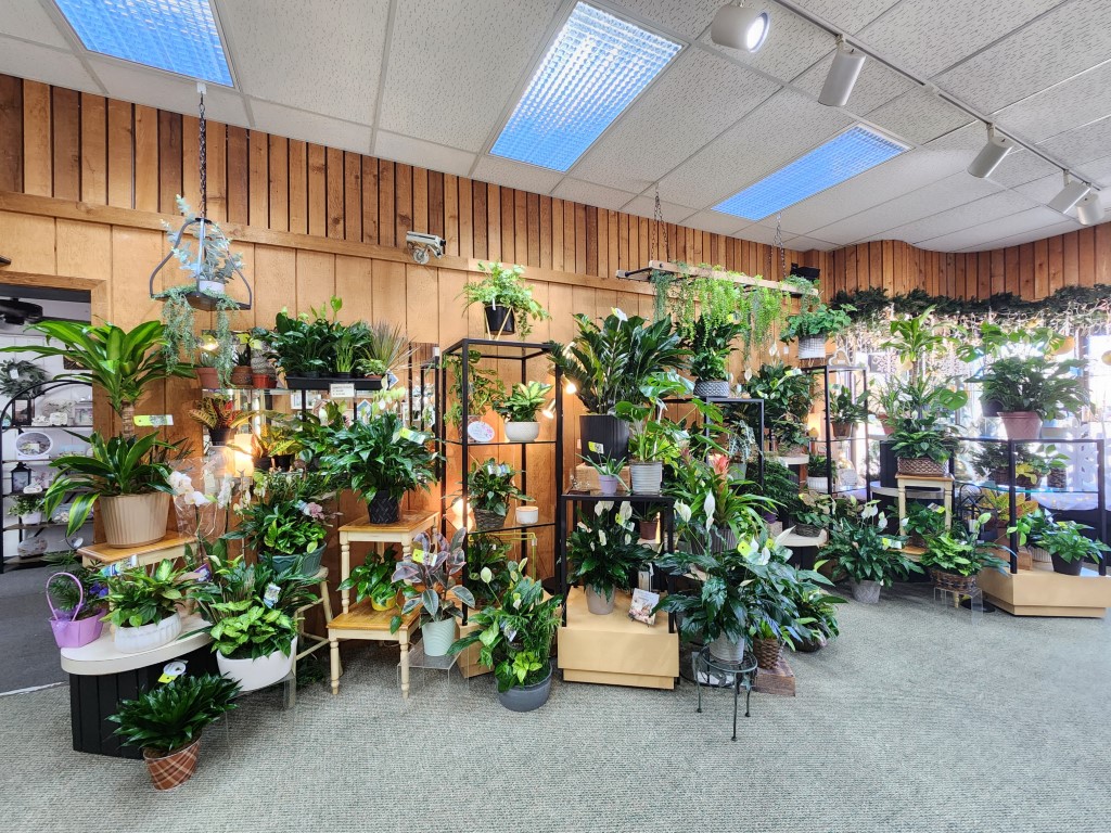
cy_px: 416
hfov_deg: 106.2
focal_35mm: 13
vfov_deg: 89.9
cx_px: 556
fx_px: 417
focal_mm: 2.2
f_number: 2.2
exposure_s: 1/60
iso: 250
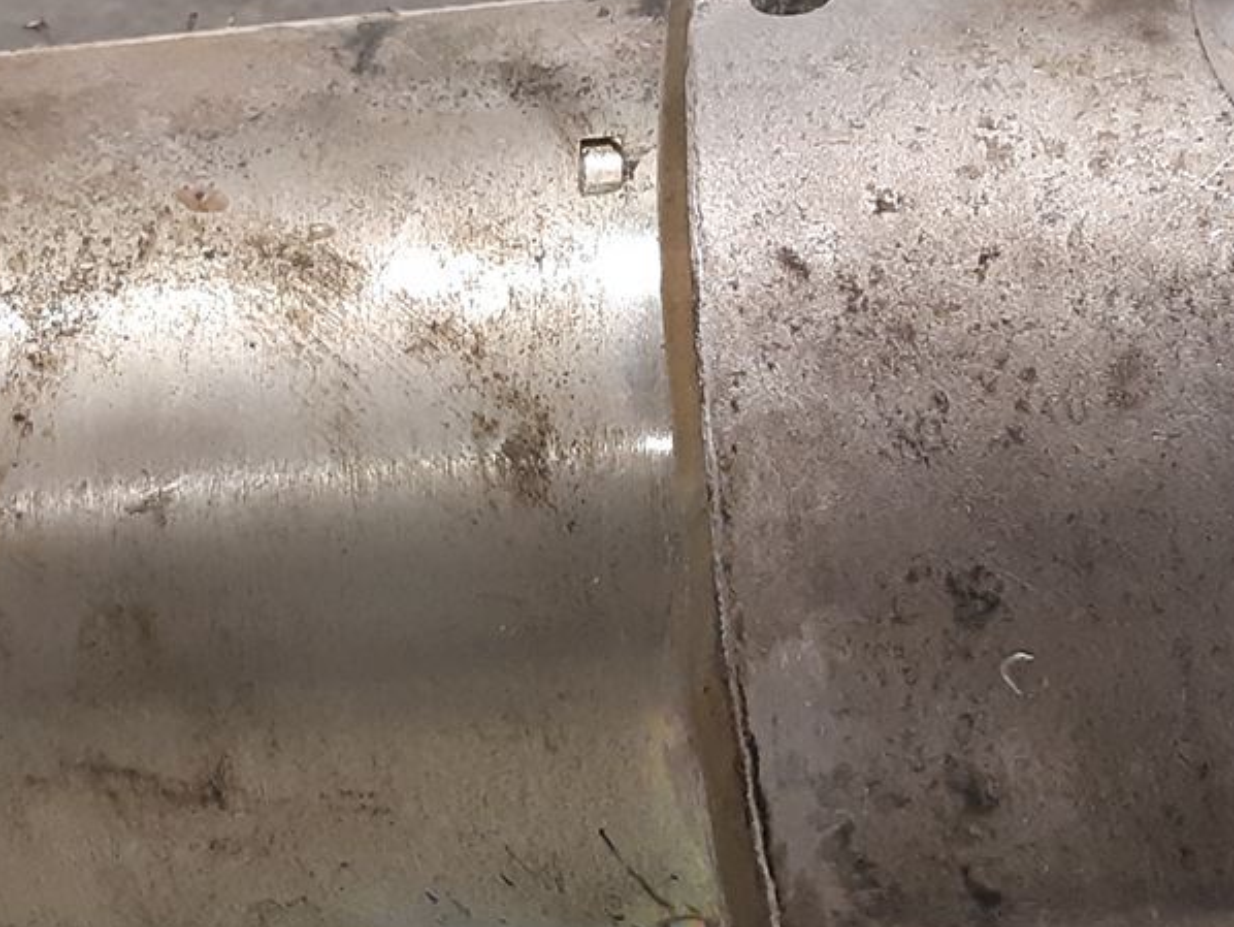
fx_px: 3174
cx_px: 803
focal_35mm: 89
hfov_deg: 21.9
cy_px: 277
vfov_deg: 16.6
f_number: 1.7
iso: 160
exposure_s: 1/50
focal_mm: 3.93
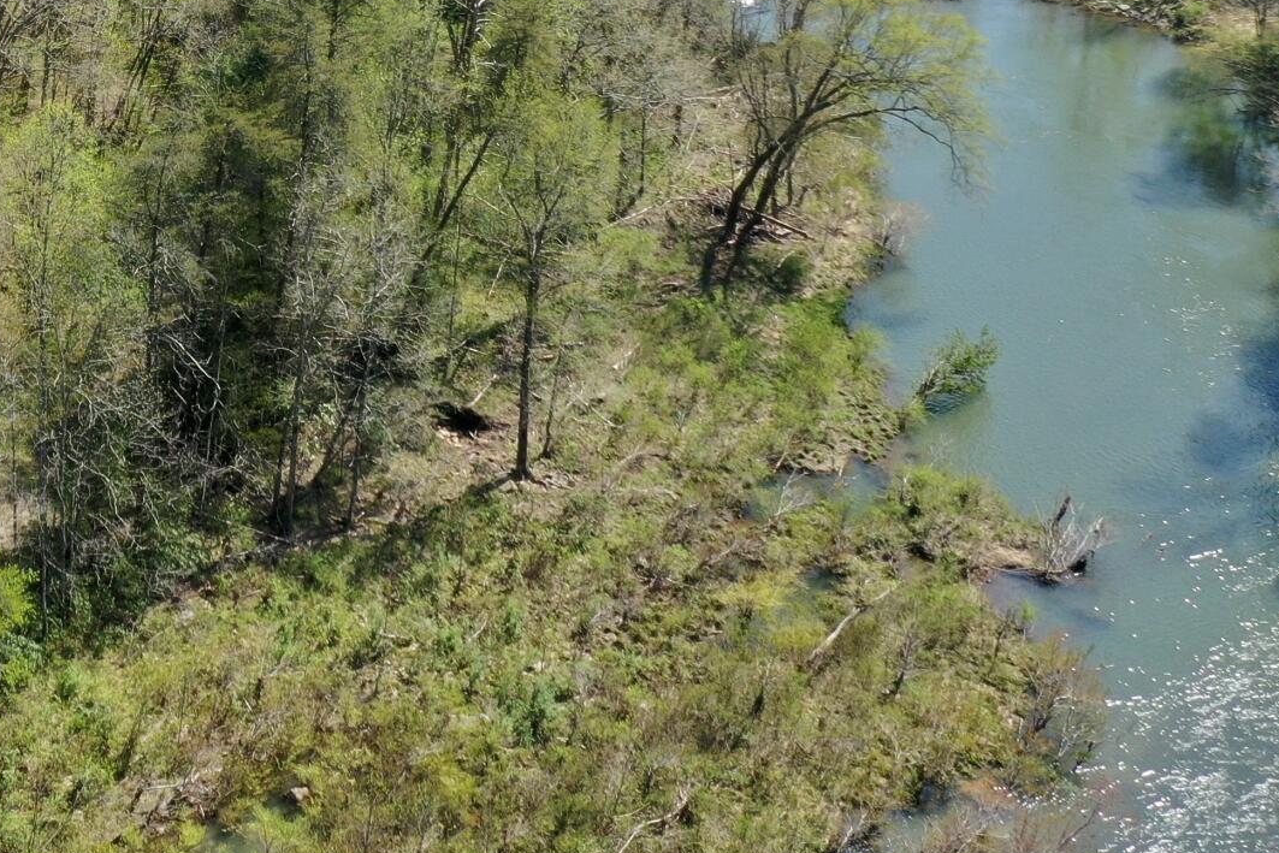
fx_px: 2807
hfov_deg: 24.9
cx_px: 137
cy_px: -259
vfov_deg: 16.3
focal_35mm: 79
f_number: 5
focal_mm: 10.26
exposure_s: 1/100
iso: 100
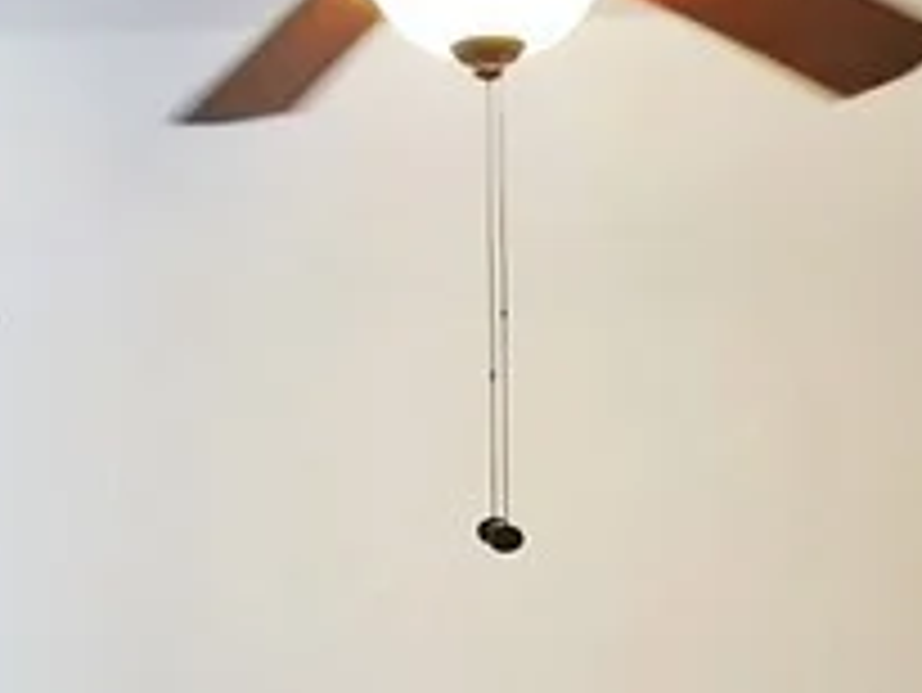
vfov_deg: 22.0
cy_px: 634
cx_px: 481
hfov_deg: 29.8
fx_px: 1732
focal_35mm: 65
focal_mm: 2.2
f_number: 2.2
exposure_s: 1/60
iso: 250
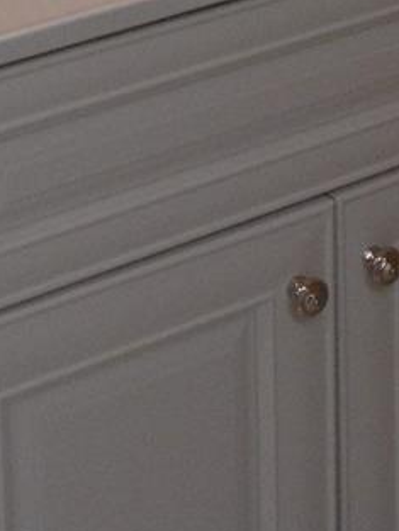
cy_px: -422
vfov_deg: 12.5
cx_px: 403
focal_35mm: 144
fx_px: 2212
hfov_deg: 10.2
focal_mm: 26
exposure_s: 1/160
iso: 1600
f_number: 6.3
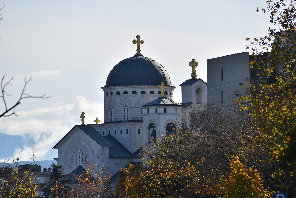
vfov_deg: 3.8
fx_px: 2960
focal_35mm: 360
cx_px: 148
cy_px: 99
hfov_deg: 5.7
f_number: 8
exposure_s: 1/1000
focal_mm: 240
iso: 200
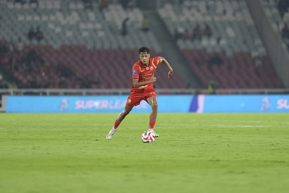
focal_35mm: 300
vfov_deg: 4.6
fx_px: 2408
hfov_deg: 6.9
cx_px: 144
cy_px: 96
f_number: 2.8
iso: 2000
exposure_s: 1/1600
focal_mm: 300
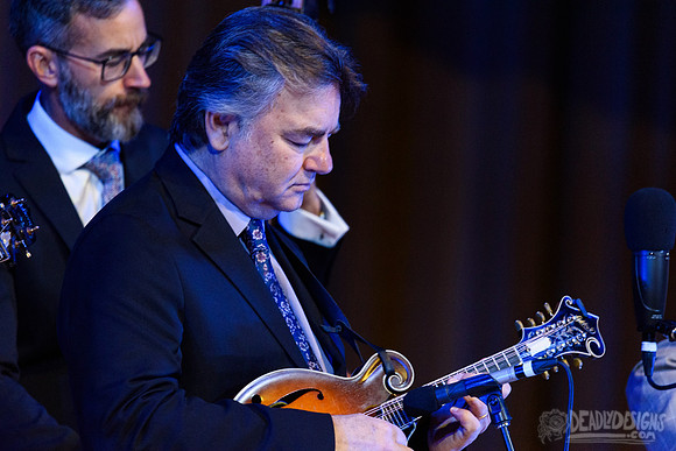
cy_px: 226
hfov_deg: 3.4
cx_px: 338
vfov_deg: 2.3
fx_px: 11269
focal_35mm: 600
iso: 2500
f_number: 6.3
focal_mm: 600
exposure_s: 1/250
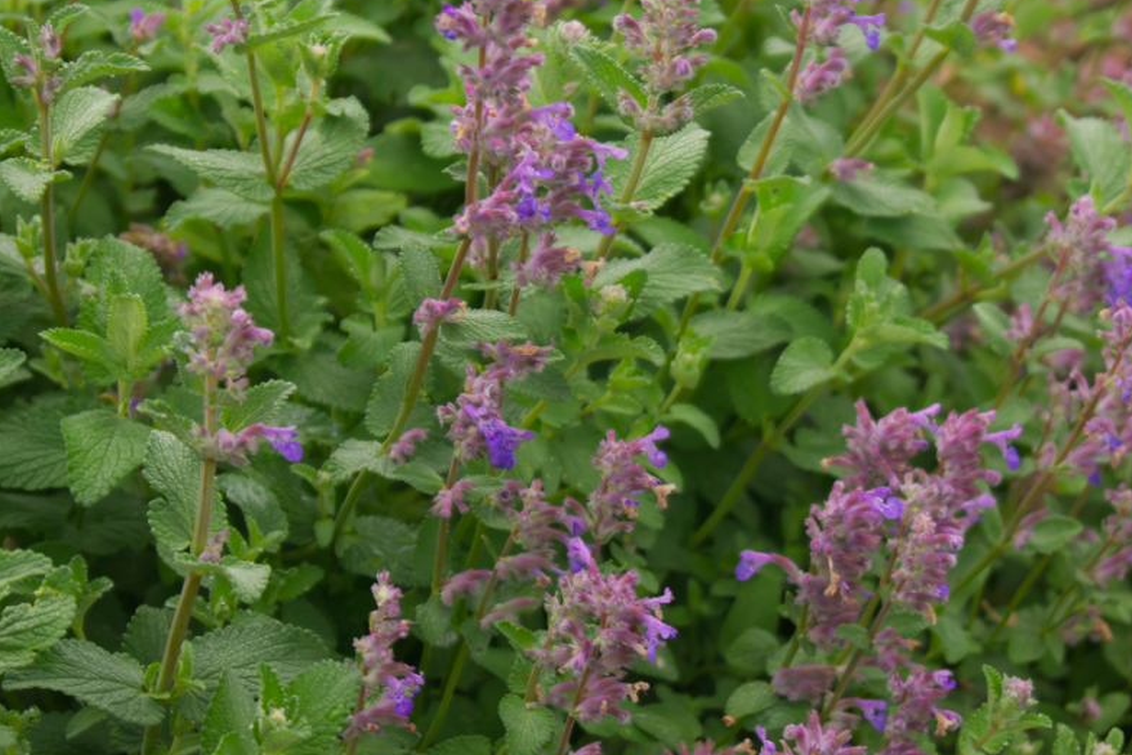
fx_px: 3987
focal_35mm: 127
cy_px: 210
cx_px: 729
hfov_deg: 16.1
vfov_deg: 10.8
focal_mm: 55
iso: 250
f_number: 5.6
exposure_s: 1/100
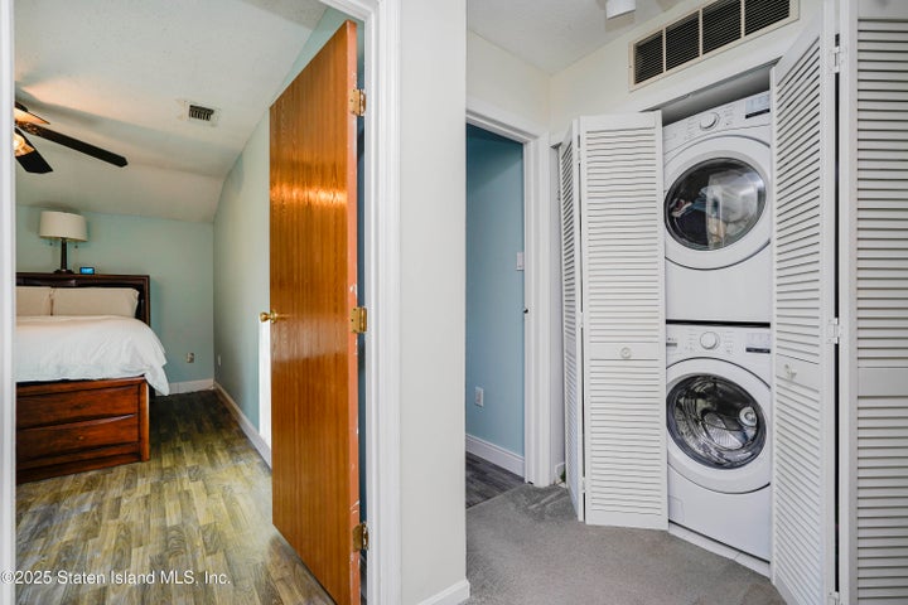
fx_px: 404
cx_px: 454
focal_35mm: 16
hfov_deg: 96.7
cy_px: 302
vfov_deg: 73.7
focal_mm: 16
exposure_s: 1/30
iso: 160
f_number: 4
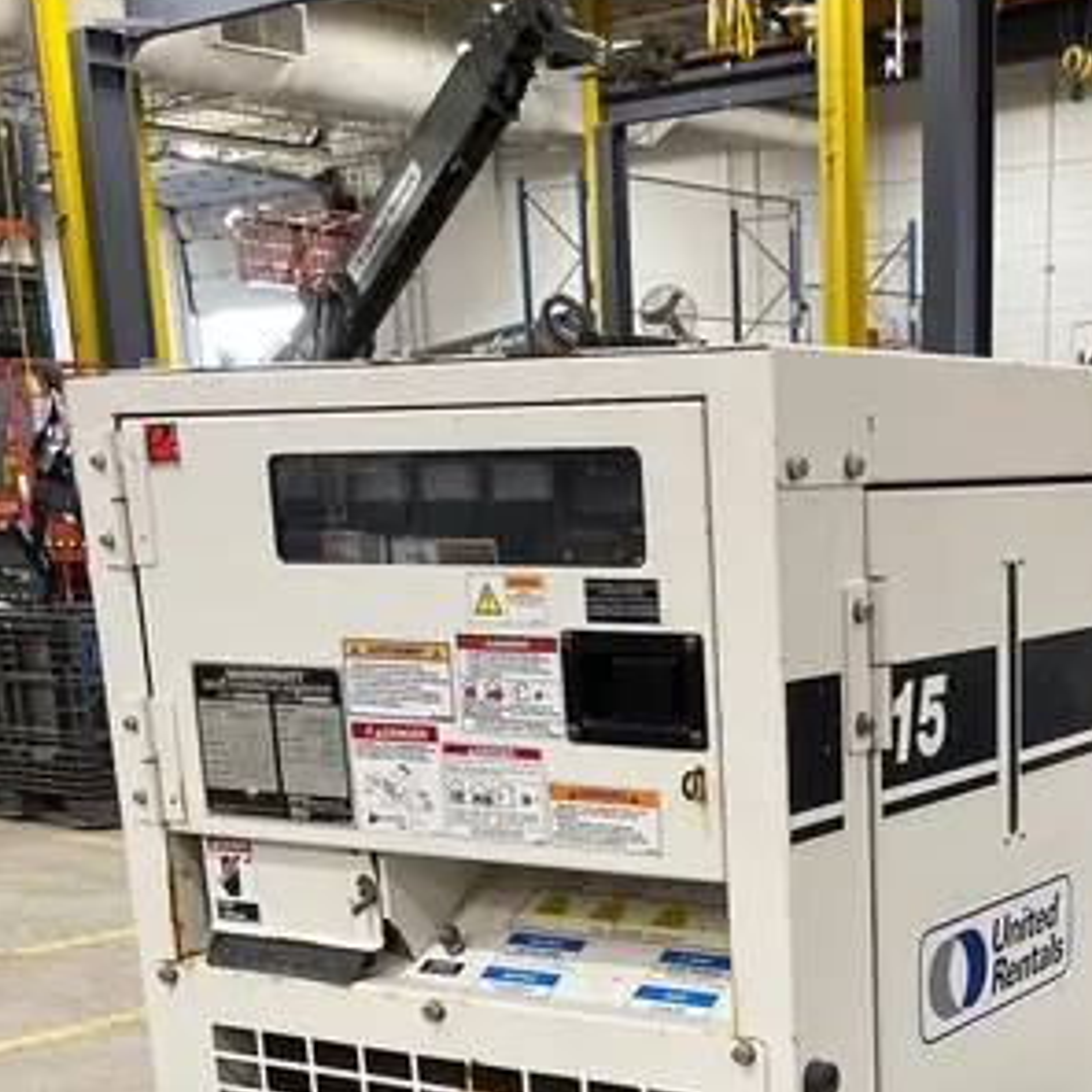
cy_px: 1061
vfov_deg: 28.4
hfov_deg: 29.4
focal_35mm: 57
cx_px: 860
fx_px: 2034
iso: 125
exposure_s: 1/63
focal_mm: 5.1
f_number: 1.6
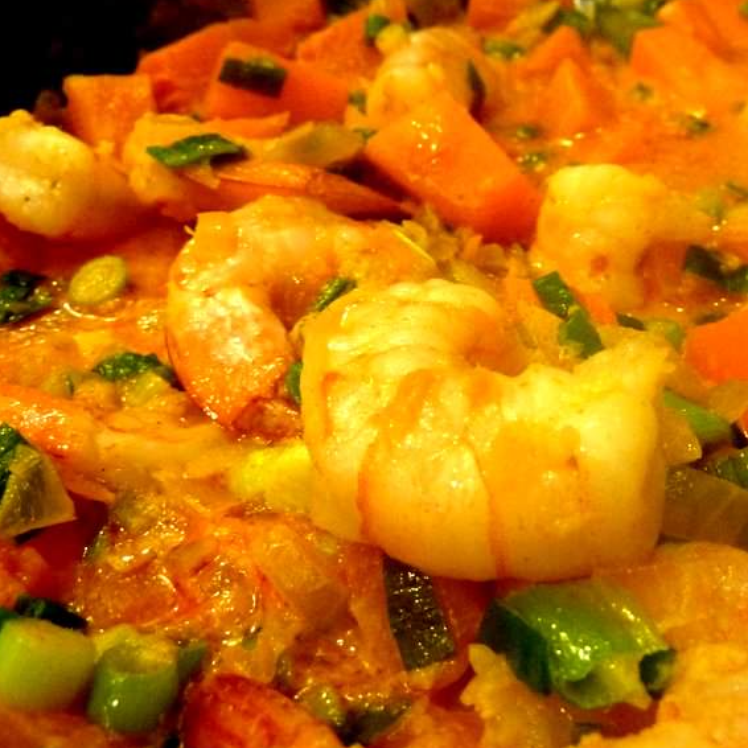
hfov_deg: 40.9
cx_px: 538
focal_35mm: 40
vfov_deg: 41.8
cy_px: 344
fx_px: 978
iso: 400
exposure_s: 1/13
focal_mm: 4.1
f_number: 3.3
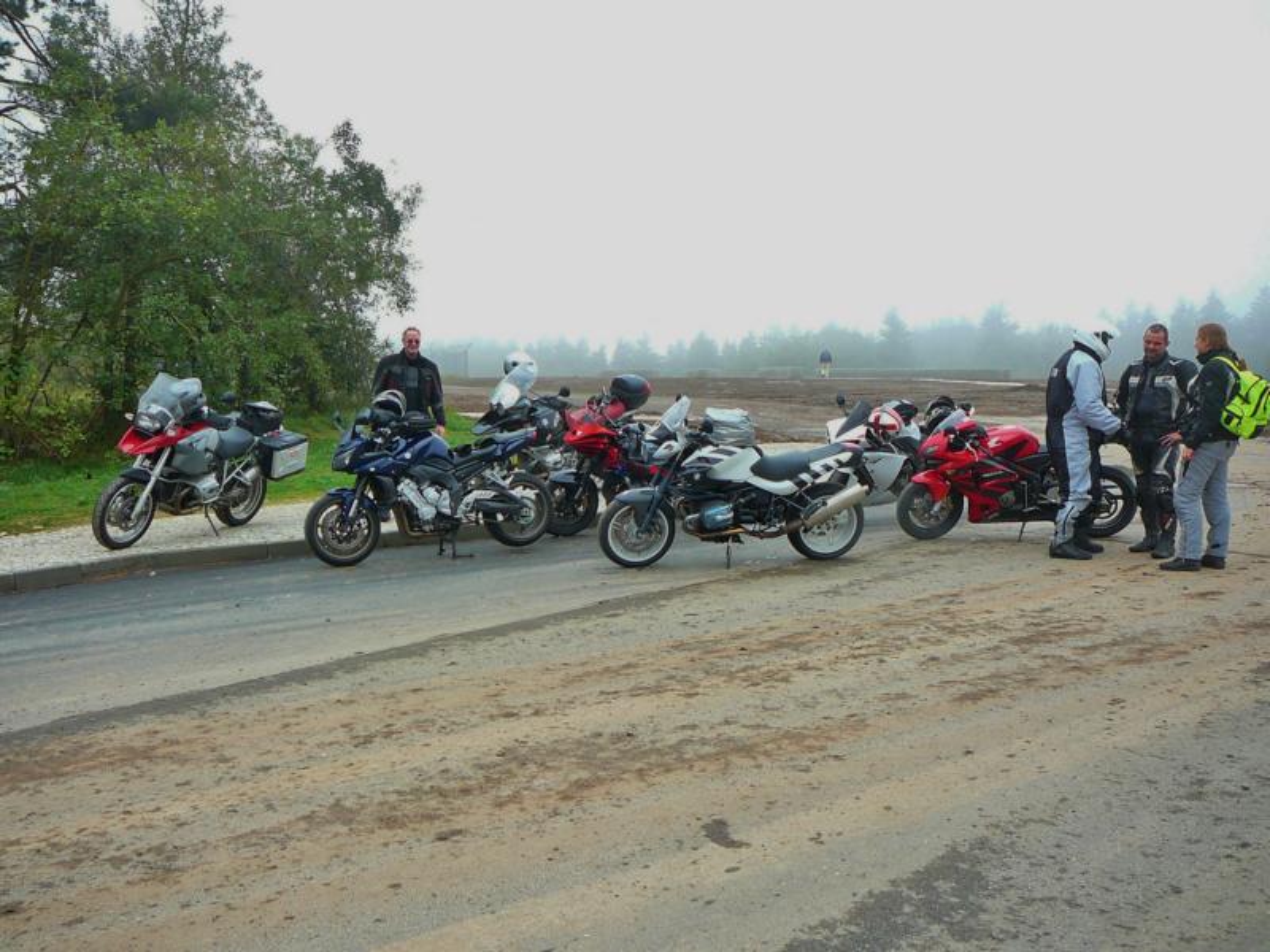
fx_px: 1284
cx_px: 635
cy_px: 476
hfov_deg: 52.6
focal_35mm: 35
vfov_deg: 40.7
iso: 80
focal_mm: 5.2
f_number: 2.8
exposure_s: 1/100
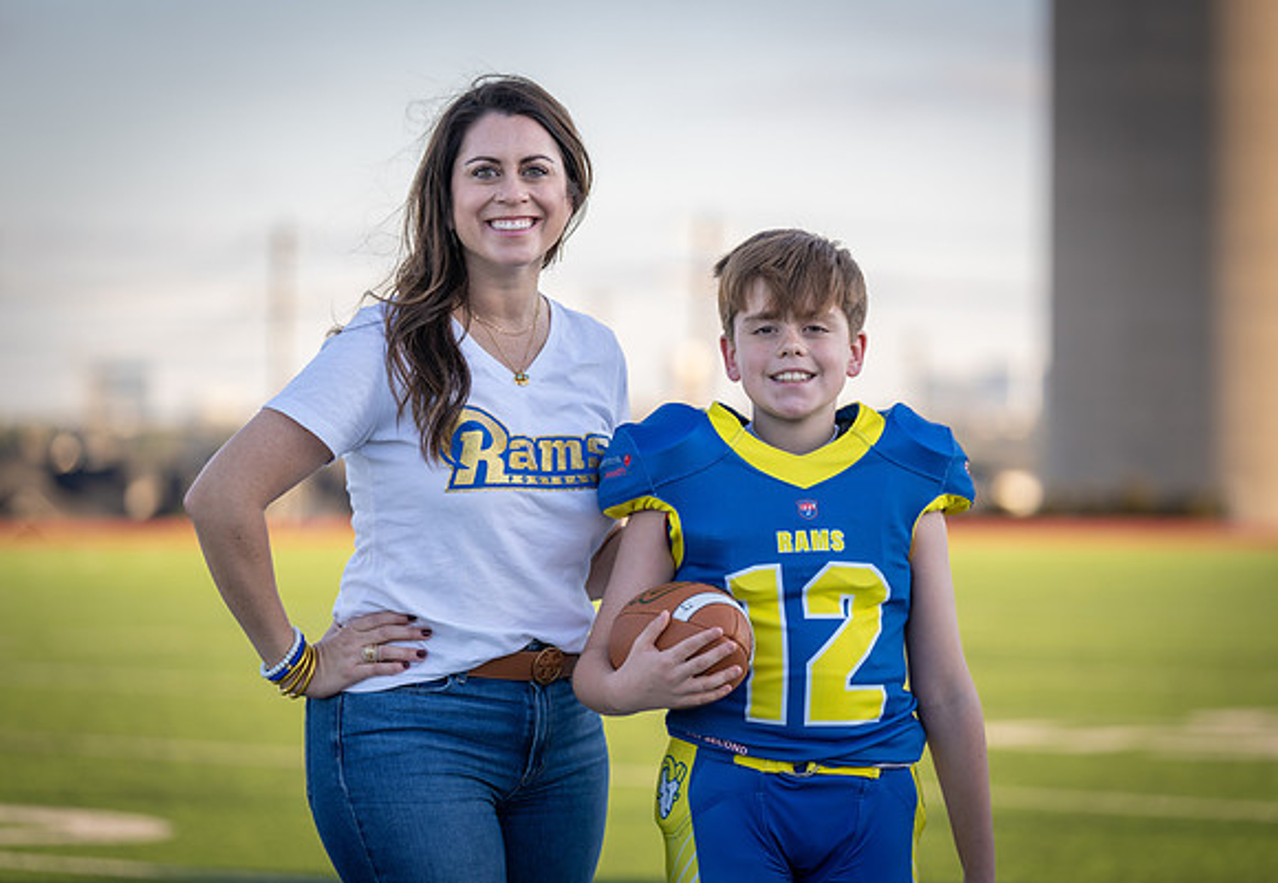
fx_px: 5077
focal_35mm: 141
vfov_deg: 9.9
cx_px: 674
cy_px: 436
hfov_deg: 14.3
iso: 100
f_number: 2.8
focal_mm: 135
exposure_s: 1/400
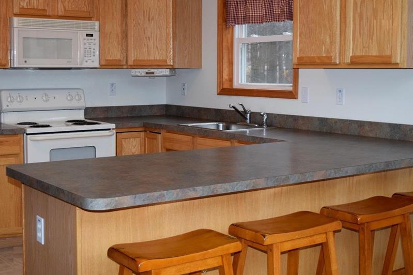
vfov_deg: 25.5
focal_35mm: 53
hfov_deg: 37.5
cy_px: 120
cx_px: 198
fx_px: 608
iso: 800
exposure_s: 1/60
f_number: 4
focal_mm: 26
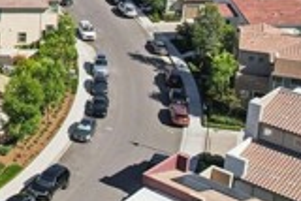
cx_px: -111
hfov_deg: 20.7
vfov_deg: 15.2
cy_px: -23
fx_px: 736
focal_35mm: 88
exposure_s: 1/3000
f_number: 2.8
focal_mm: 8.38
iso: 140
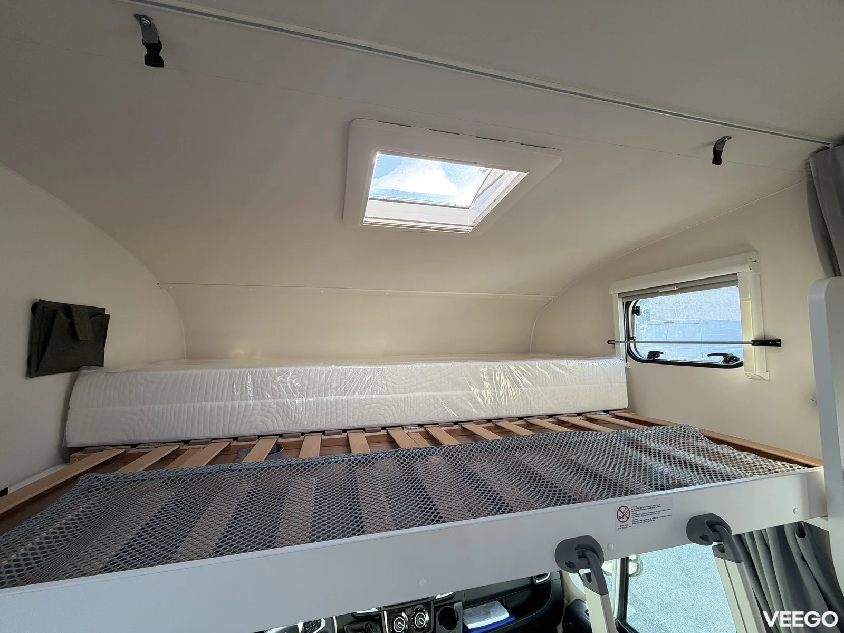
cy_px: 316
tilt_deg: +1.3
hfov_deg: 102.1
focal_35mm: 14
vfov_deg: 85.7
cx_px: 422
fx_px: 341
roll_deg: -0.1
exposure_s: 1/121
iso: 100
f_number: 2.2
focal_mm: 2.22
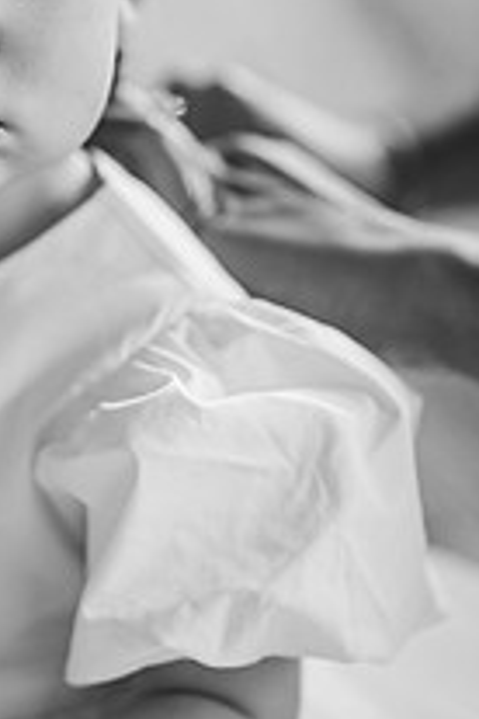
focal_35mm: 185
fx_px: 3692
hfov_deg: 7.4
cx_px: -30
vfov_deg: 11.1
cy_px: 205
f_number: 1.8
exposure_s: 1/200
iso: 200
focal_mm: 85
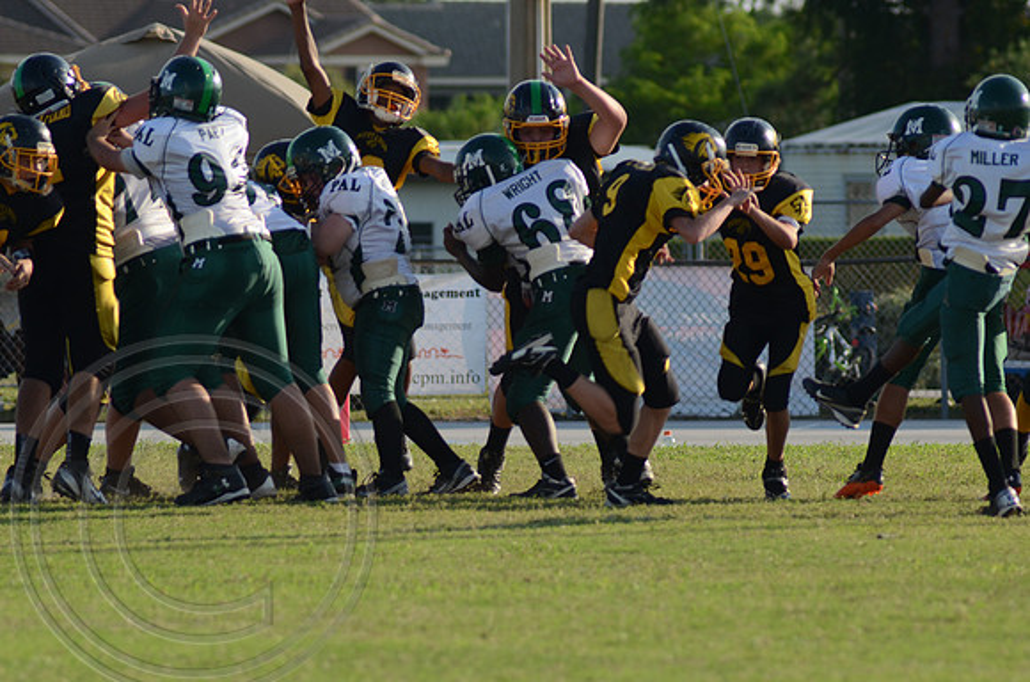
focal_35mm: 495
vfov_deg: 2.8
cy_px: 341
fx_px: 14131
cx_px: 515
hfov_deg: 4.2
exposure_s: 1/800
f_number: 8
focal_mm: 330
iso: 400
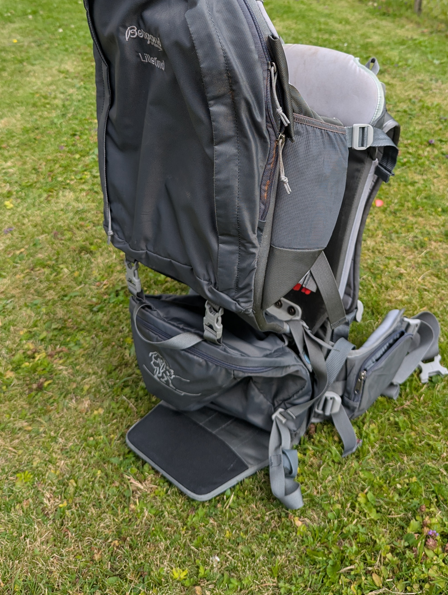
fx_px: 637
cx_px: 265
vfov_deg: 49.0
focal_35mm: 37
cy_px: 186
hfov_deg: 38.6
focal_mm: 6.81
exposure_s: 1/745
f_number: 1.85
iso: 40
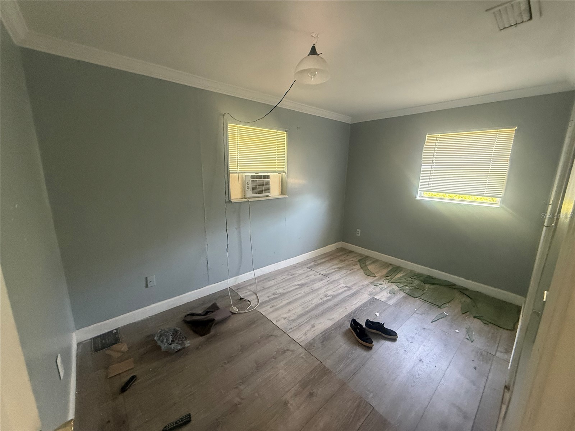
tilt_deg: -11.3
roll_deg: -1.9
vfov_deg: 85.7
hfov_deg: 102.1
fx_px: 233
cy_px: 216
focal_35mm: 14
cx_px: 288
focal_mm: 2.22
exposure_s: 1/60
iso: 500
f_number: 2.2
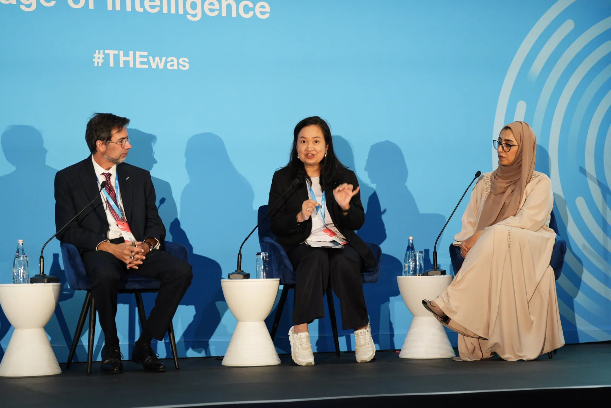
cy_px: 204
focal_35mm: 92
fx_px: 1563
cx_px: 306
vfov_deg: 14.9
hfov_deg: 22.1
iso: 2500
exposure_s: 1/100
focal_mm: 92
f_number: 2.8
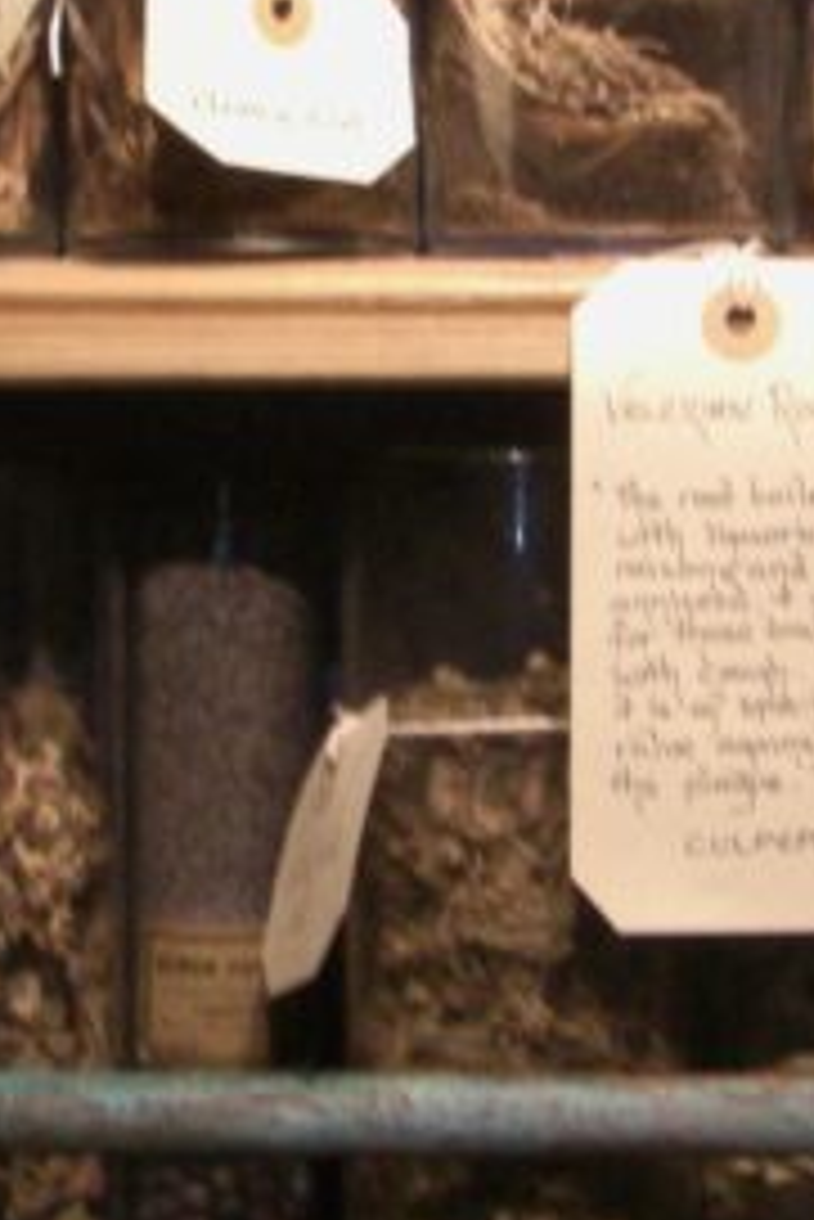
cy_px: 518
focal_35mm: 112
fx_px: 3794
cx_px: 558
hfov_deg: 12.2
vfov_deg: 18.2
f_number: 3.4
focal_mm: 6.3
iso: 200
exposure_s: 1/15
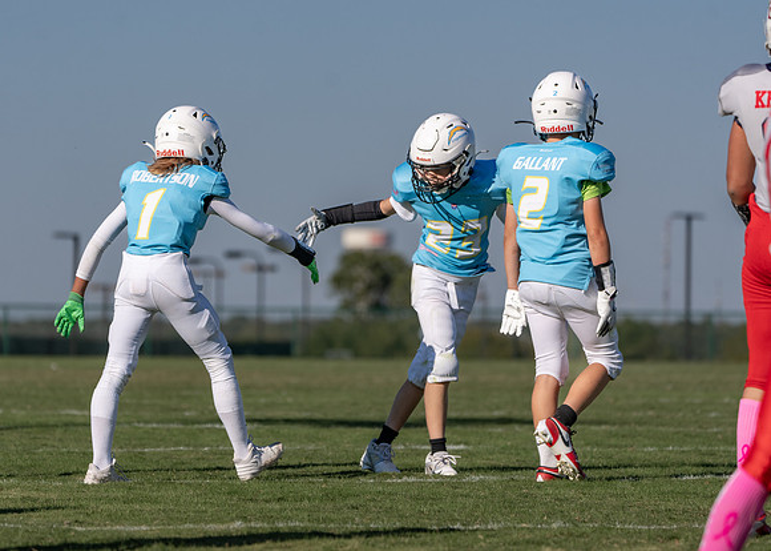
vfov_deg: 5.4
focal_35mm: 264
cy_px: 284
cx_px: 319
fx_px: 5782
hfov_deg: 7.6
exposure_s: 1/2500
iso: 250
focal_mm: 229
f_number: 5.6
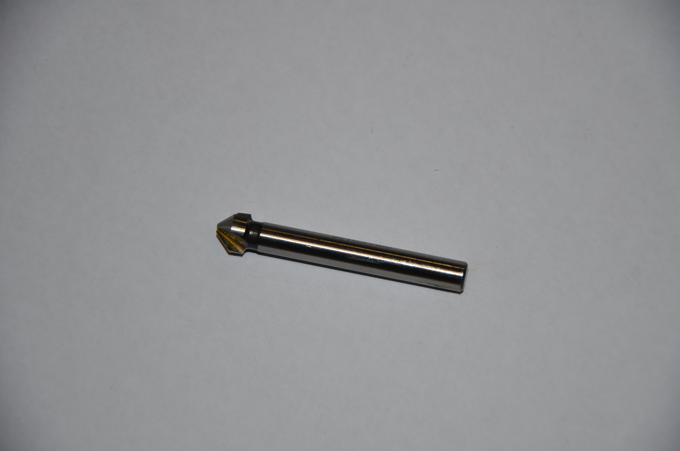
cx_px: 340
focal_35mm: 158
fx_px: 2969
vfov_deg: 8.7
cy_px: 226
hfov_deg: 13.1
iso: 100
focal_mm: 105
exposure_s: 1/60
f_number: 5.6
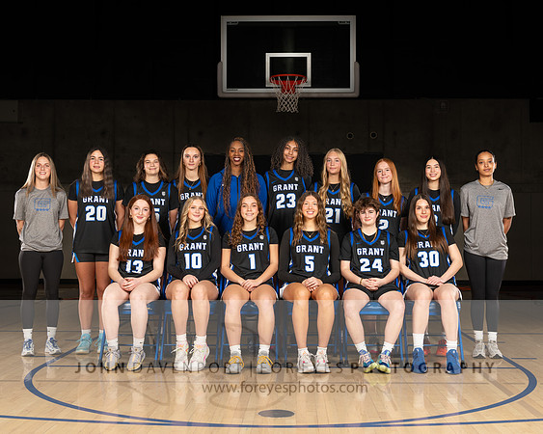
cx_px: 288
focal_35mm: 48
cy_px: 209
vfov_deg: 31.6
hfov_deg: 39.0
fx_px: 766
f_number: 8
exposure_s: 1/200
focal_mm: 40
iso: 64
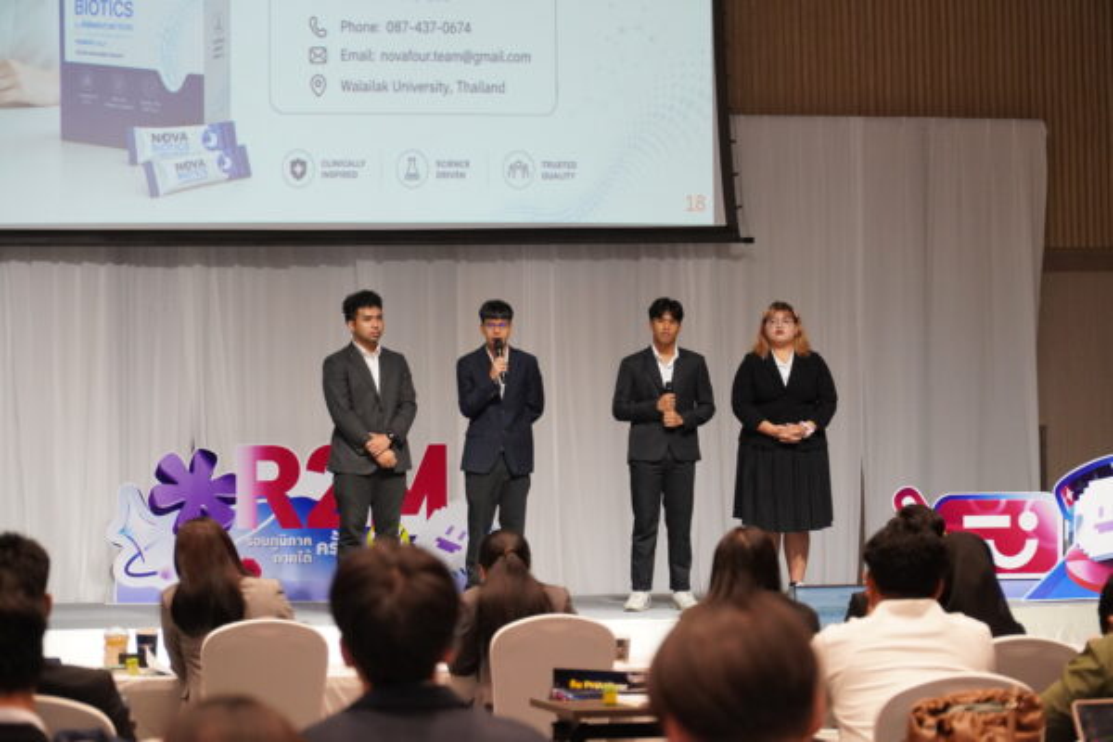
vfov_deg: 11.3
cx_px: 556
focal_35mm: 122
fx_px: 3756
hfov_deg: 16.9
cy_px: 371
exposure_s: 1/125
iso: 2000
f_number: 4
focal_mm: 81
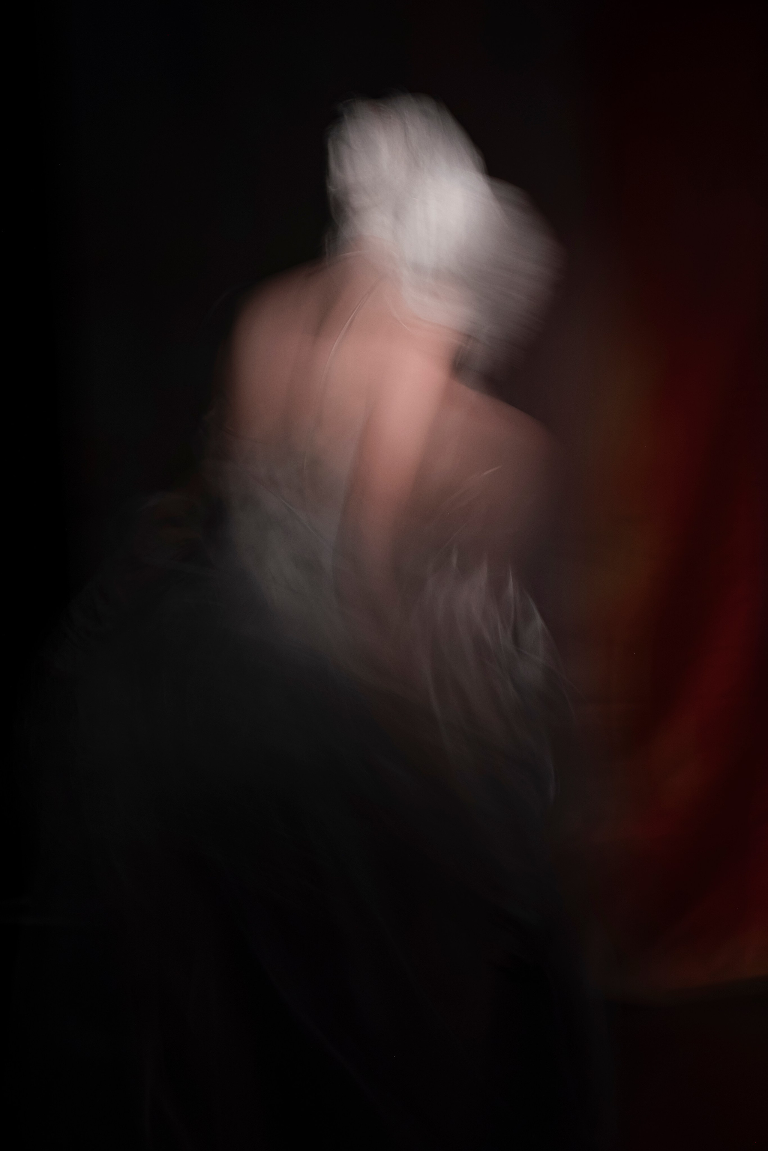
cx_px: 384
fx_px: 2272
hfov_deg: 19.2
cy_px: 576
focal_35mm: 71
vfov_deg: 28.5
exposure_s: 1/2
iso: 160
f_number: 4.5
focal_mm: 47
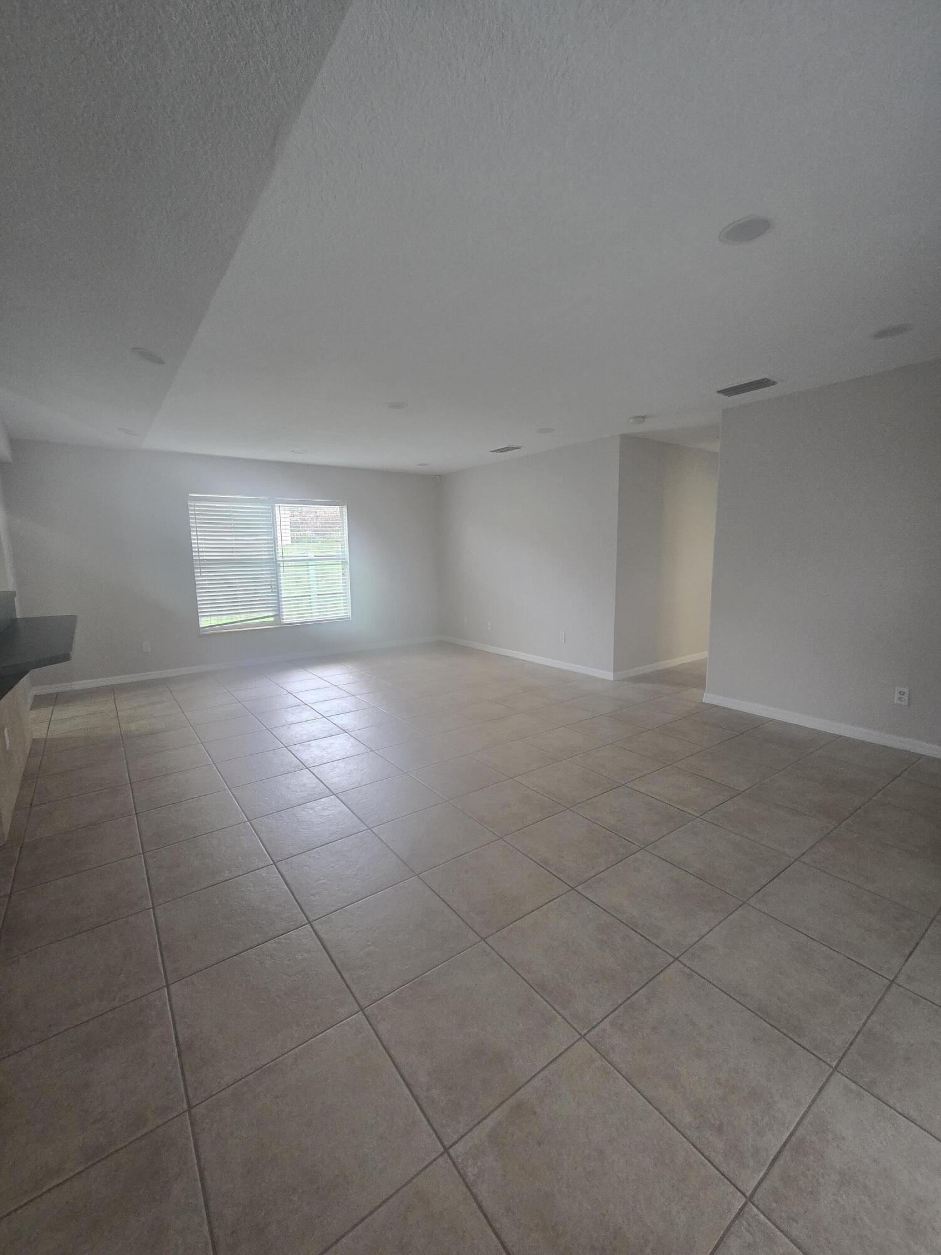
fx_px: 471
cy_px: 628
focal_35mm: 13
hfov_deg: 89.9
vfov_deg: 106.2
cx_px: 470
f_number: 2.2
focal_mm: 2.2
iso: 200
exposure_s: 1/60
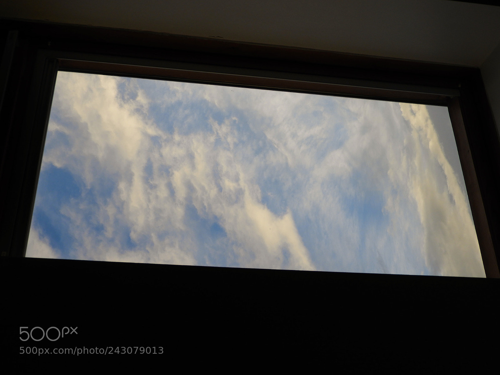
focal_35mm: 40
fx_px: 578
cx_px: 250
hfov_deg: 46.8
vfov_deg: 36.0
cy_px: 188
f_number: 3.8
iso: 100
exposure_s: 1/400
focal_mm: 7.2
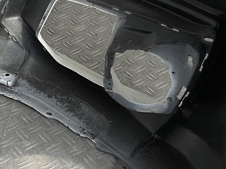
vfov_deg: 14.0
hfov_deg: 18.1
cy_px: 35
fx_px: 686
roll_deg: +6.4
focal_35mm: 105
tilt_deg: -35.5
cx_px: -12
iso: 16
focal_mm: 3
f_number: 1.8
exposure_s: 1/391
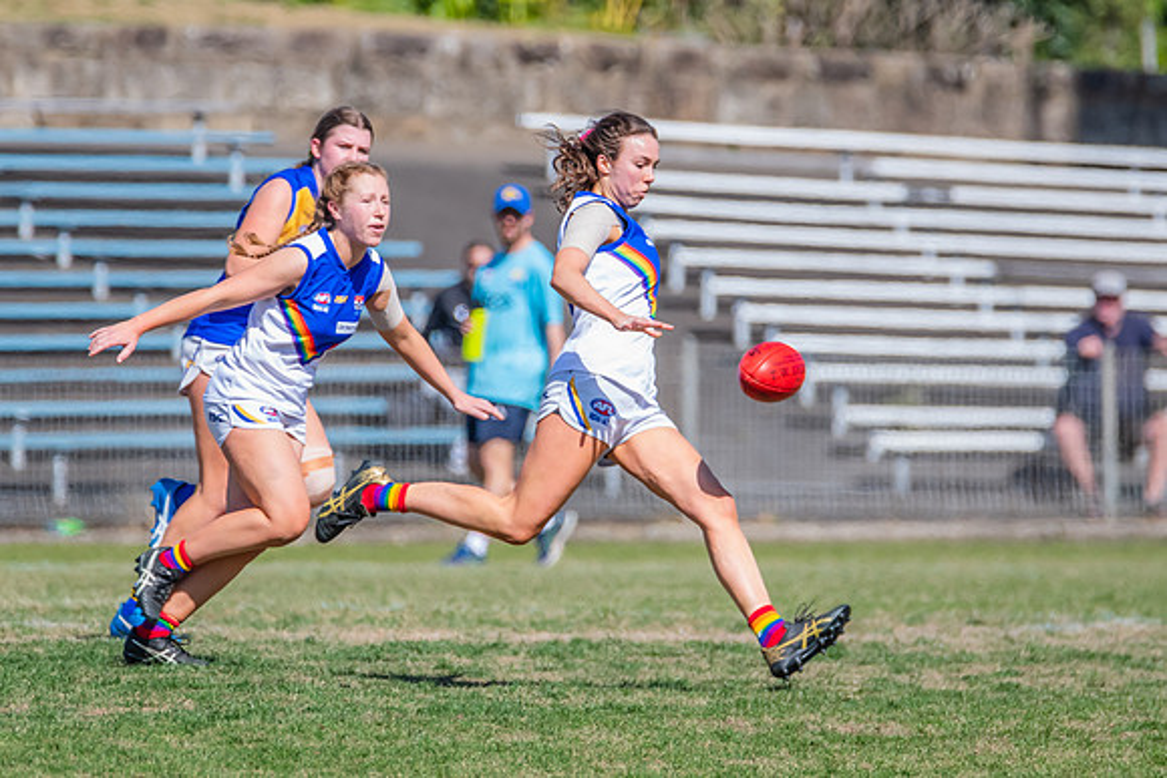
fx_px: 27970
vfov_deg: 1.6
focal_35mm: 863
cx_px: 636
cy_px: 315
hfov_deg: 2.4
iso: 800
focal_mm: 600
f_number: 10
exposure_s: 1/1600
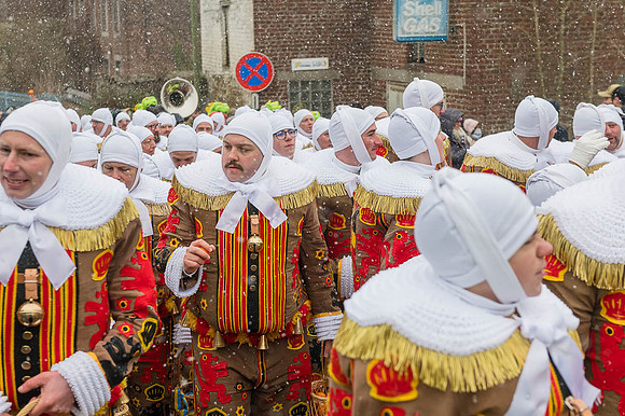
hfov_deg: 33.4
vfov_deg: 22.6
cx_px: 312
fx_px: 1041
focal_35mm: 60
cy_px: 208
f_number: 5.6
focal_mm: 60
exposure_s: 1/320
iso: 1600
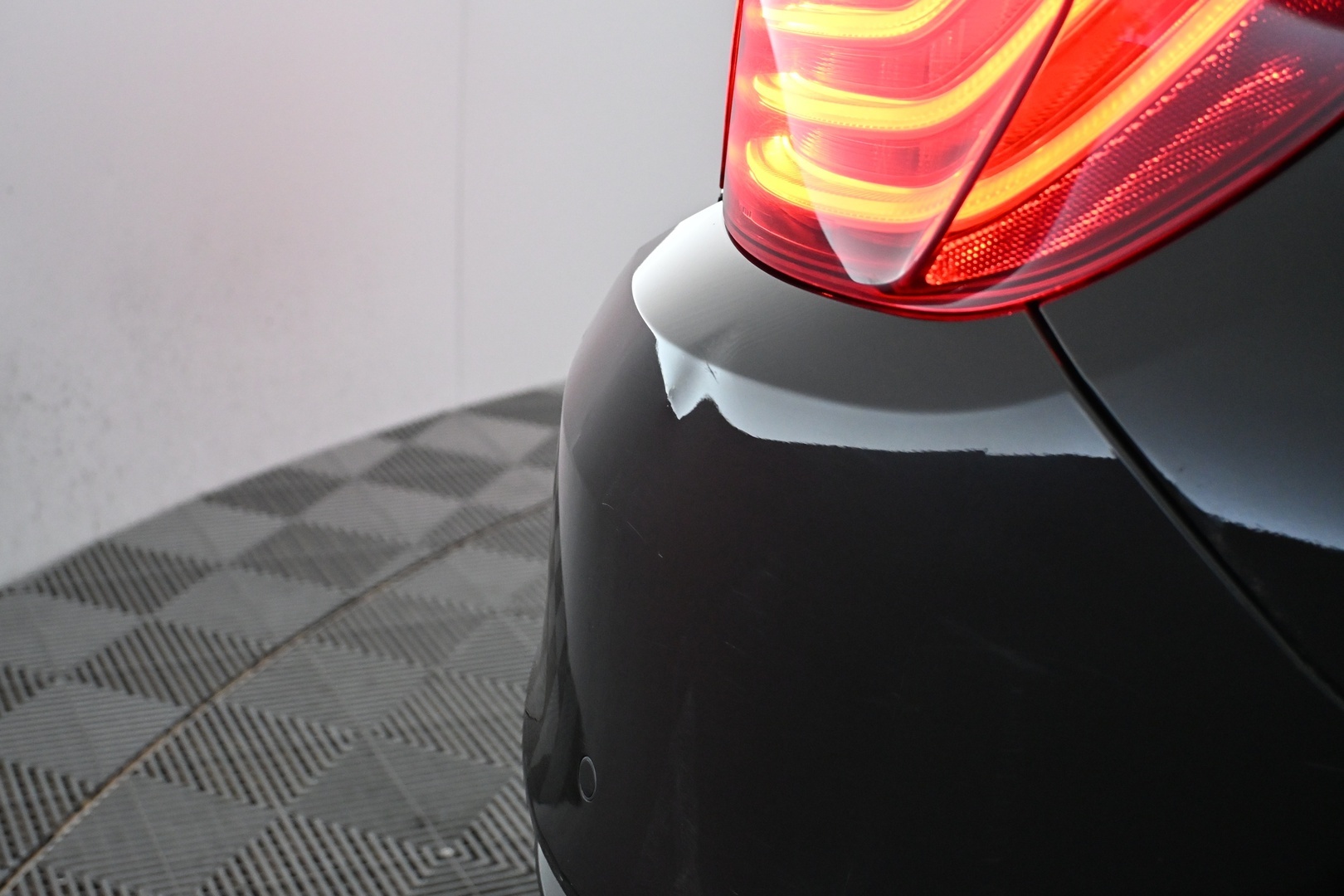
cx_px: 672
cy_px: 448
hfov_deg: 40.0
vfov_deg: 27.3
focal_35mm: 50
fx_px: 1848
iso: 3200
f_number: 5
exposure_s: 1/100
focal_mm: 33
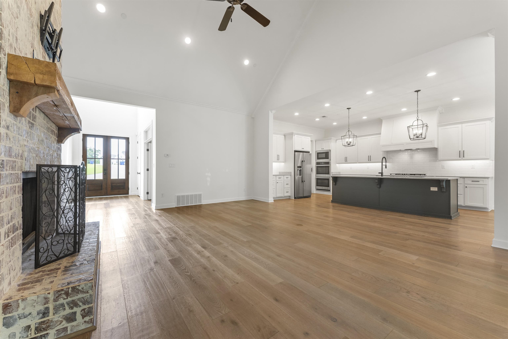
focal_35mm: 14
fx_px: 198
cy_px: 170
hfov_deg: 104.3
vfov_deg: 81.2
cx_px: 254
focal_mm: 14
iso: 400
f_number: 7.1
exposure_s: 1/100
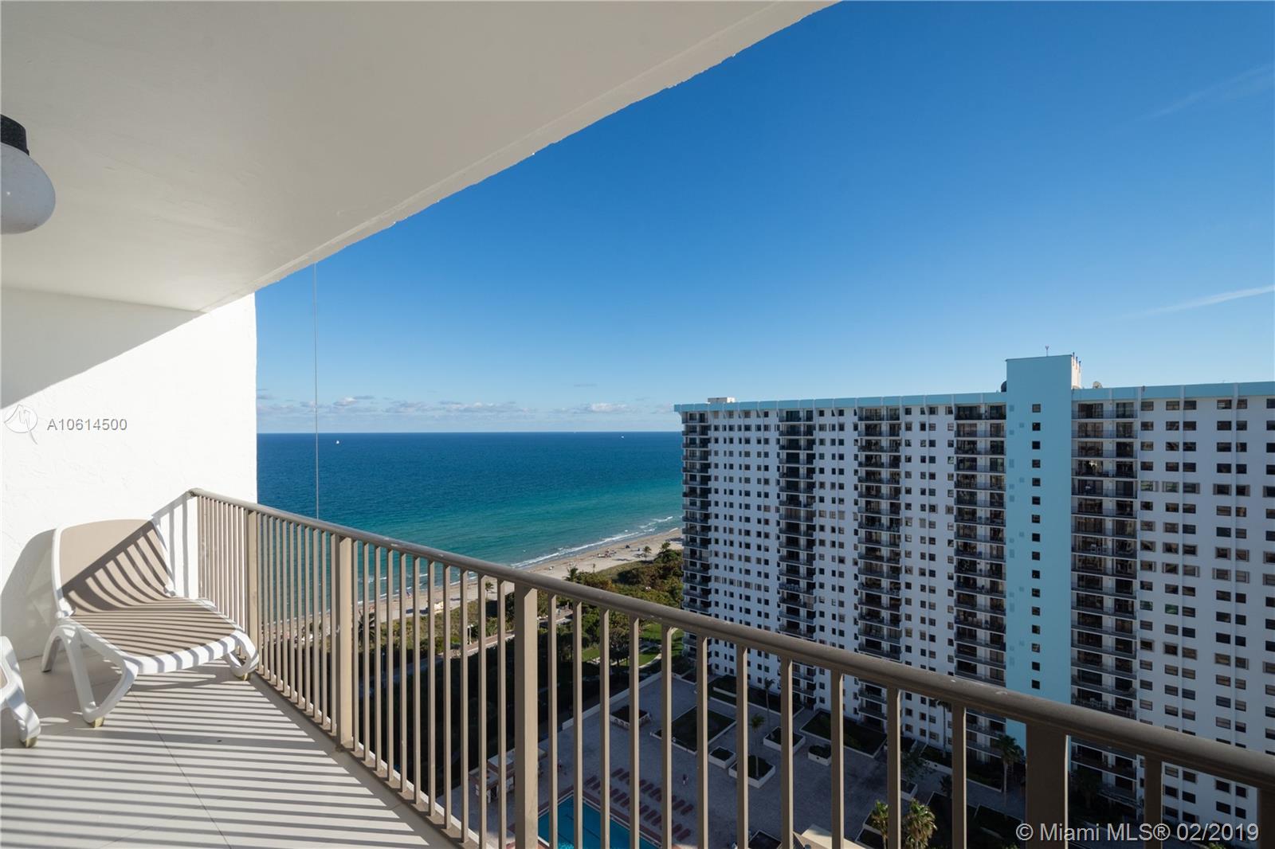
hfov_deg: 100.4
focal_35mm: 15
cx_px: 638
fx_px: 531
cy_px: 424
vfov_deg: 77.3
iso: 200
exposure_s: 1/400
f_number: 10
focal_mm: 10
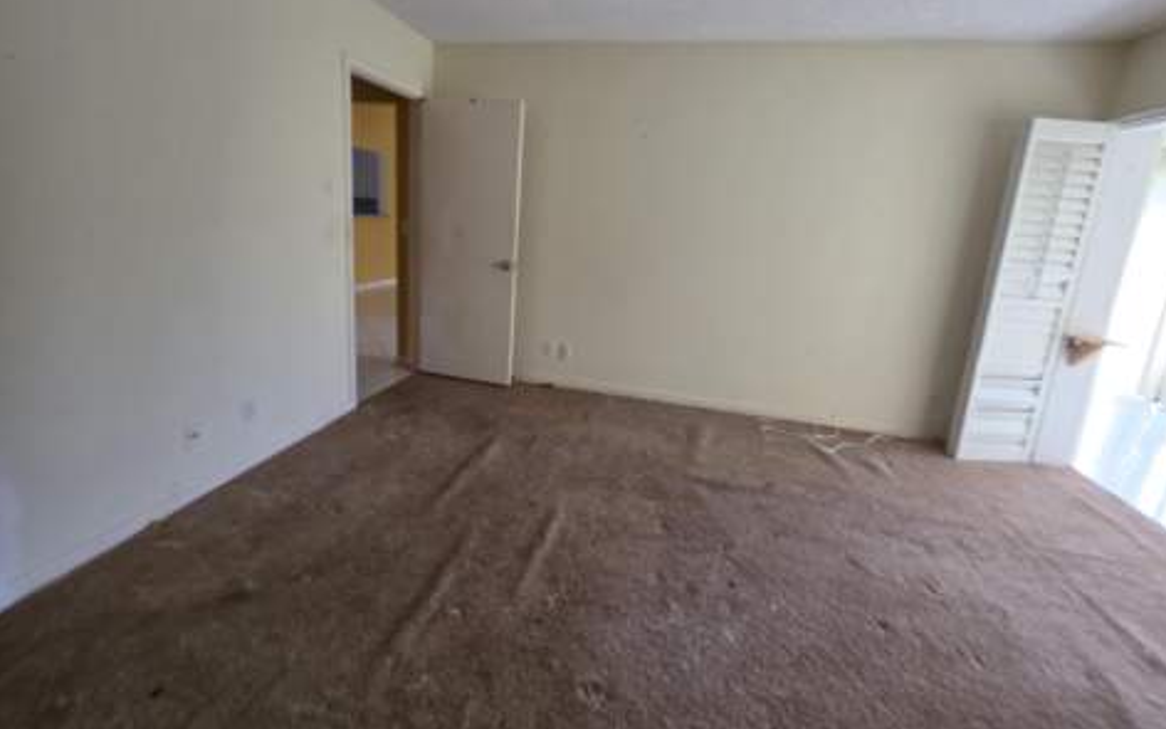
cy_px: 305
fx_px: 445
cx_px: 588
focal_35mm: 14
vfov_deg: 78.0
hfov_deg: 105.3
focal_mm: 2.2
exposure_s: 1/120
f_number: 1.9
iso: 80
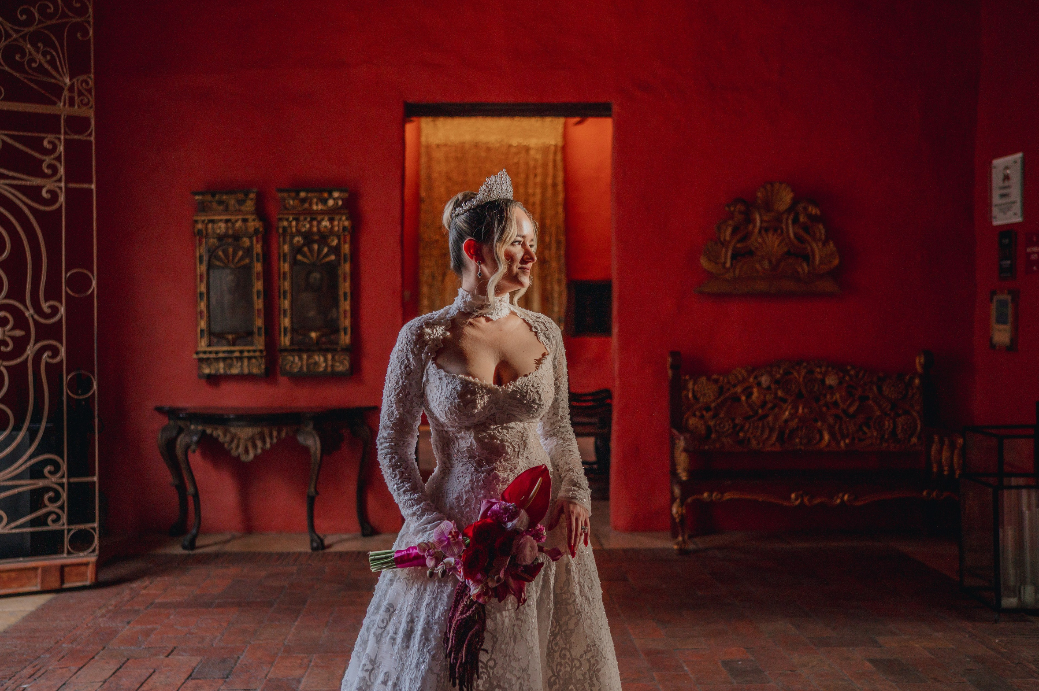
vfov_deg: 35.0
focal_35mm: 38
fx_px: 1096
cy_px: 353
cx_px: 516
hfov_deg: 50.7
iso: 500
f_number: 2.2
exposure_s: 1/640
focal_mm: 35
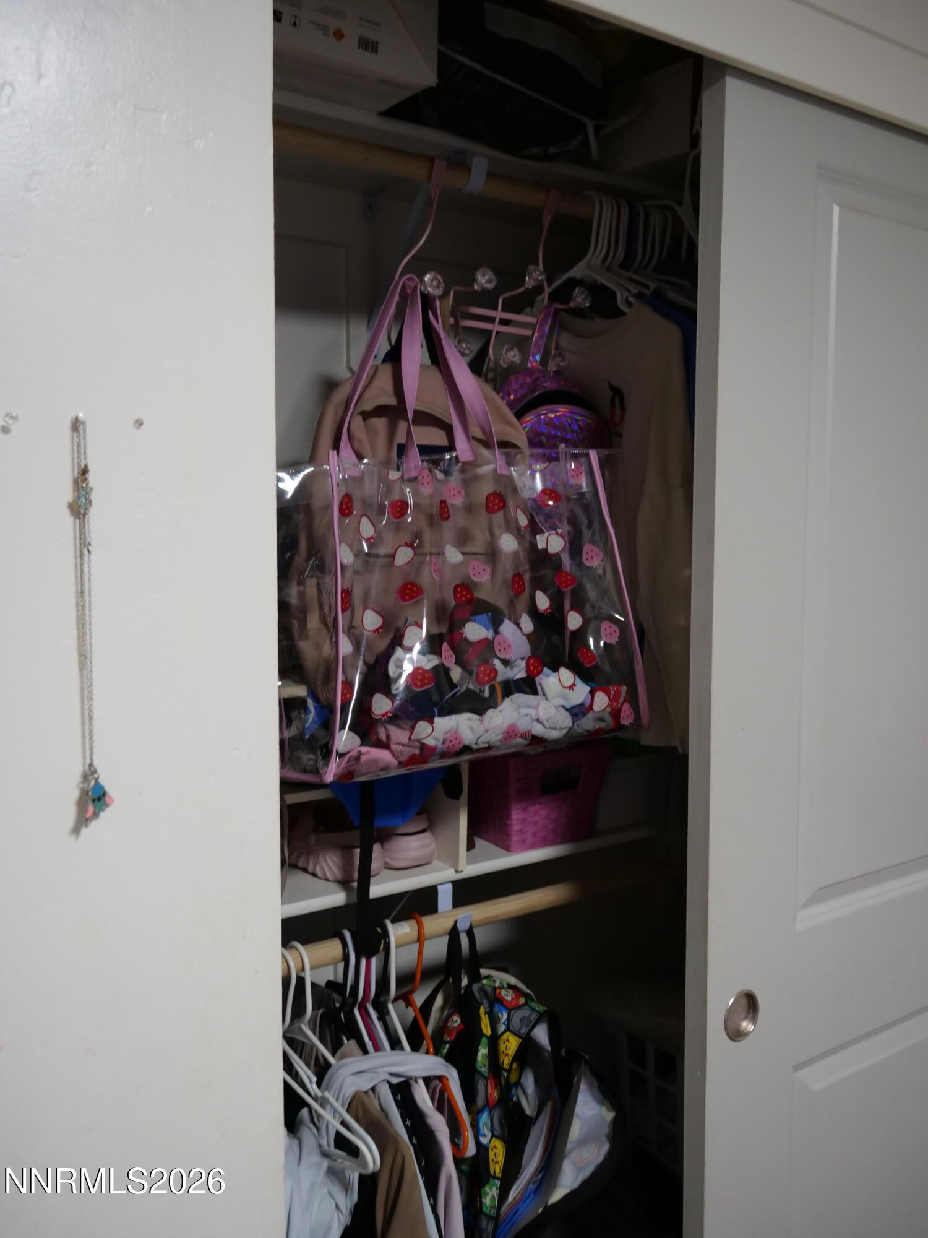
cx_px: 464
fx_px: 1072
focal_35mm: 30
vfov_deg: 60.0
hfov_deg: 46.8
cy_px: 619
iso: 1250
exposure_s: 1/60
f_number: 3
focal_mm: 15
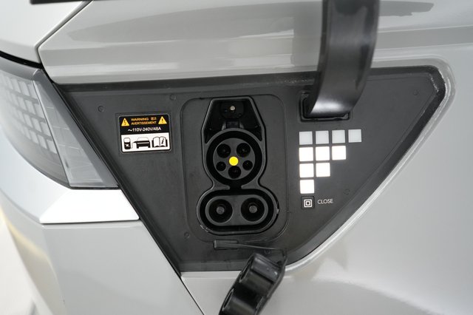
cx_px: 236
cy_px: 158
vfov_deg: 47.9
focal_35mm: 27
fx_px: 355
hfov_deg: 67.4
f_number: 2.8
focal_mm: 27
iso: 3200
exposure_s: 1/250
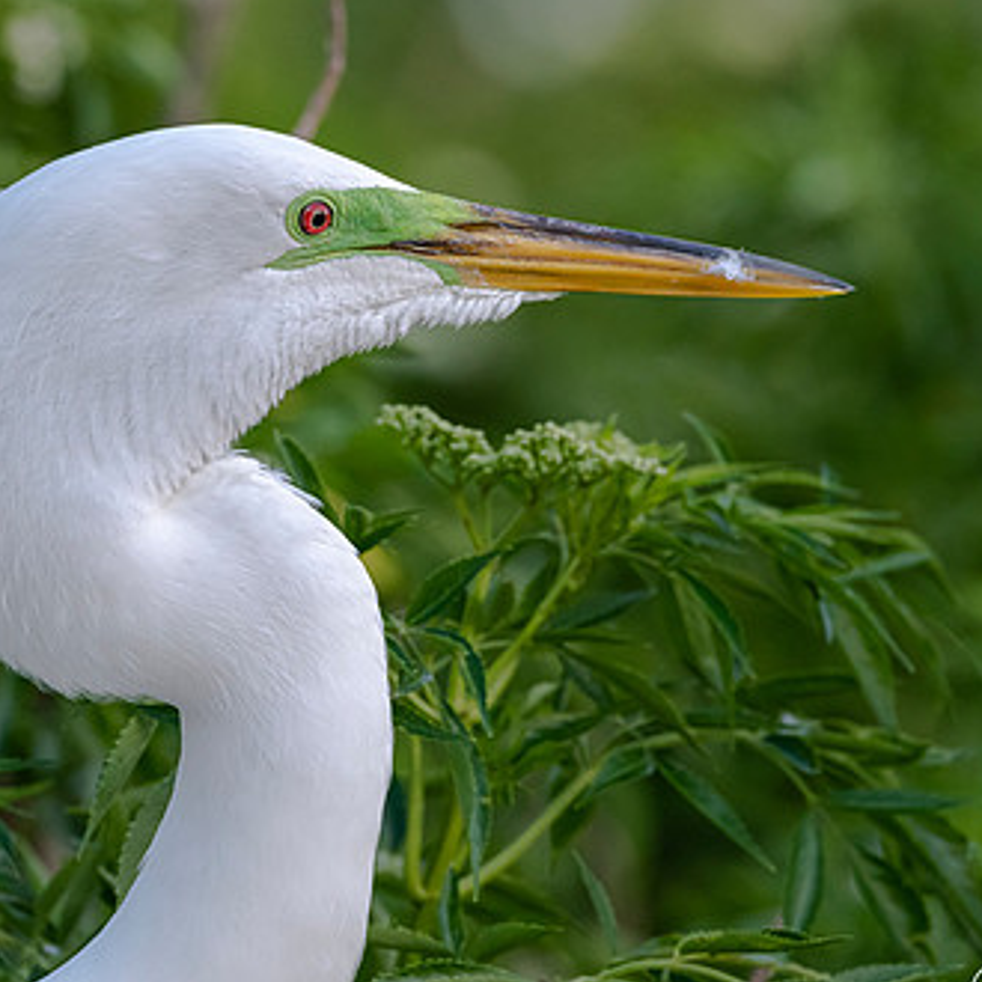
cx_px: 350
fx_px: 20541
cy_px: 446
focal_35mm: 640
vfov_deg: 2.7
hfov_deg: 2.7
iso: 2000
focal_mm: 400
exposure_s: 1/1000
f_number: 8
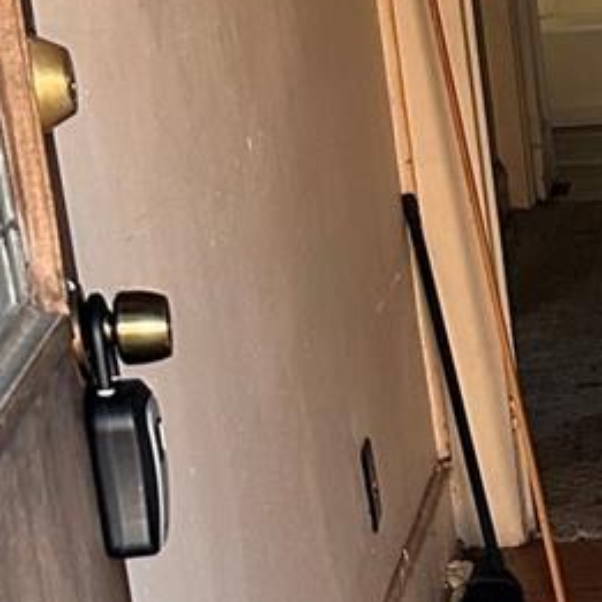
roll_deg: +5.0
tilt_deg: -19.5
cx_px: 759
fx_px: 2656
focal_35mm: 135
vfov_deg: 12.6
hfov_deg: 12.6
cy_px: 708
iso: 125
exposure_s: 1/82
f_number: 1.5
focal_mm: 5.7
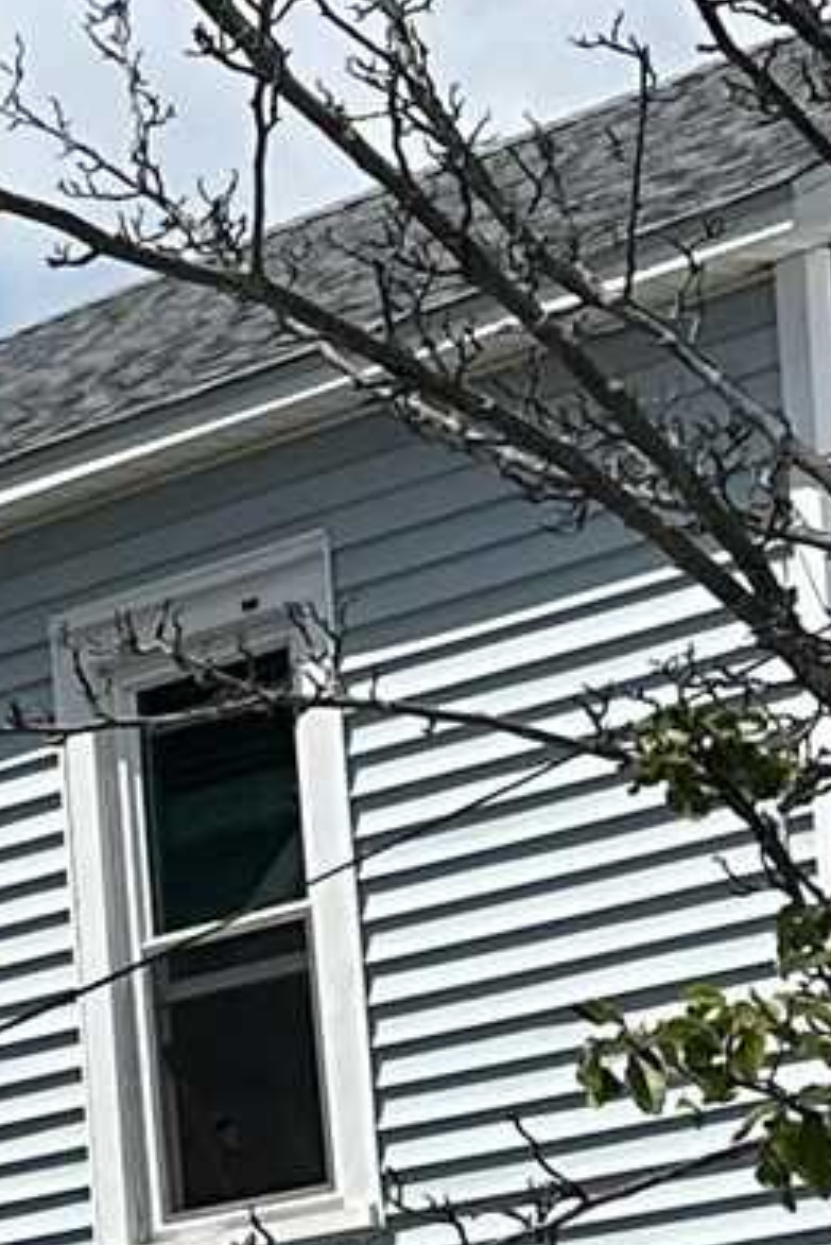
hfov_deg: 6.1
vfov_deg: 10.4
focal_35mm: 196
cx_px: -2229
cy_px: 1188
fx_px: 6780
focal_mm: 6.86
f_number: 1.78
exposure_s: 1/7042
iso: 80
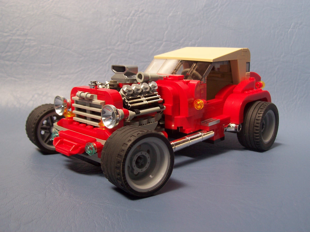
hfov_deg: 50.1
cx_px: 155
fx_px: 331
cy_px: 116
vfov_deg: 38.7
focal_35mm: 37
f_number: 2.8
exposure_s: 1/250
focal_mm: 5.6
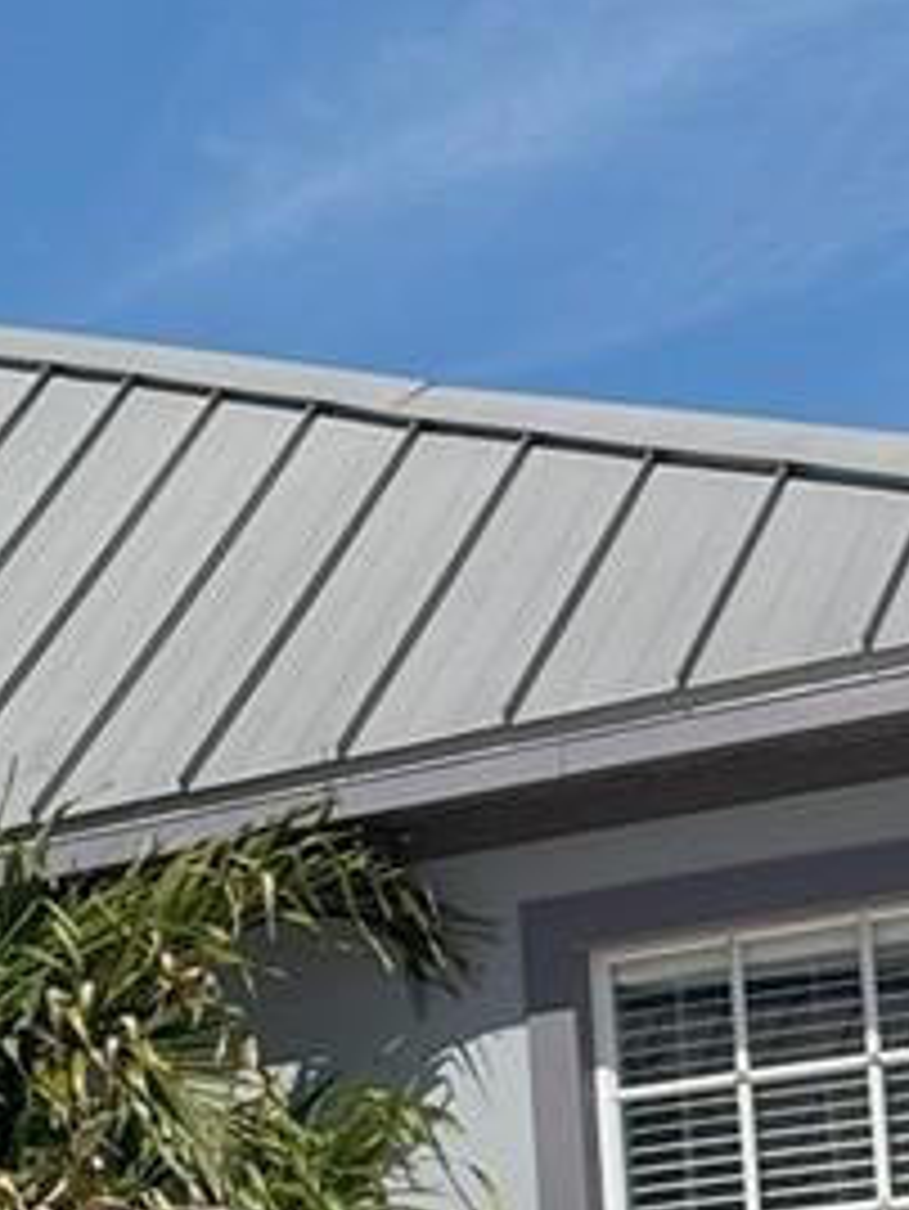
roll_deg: +1.8
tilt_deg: +3.2
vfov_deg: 17.3
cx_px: -986
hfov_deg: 12.1
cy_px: 1538
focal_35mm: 107
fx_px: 3743
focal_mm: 6.76
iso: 80
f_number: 1.78
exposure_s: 1/10417
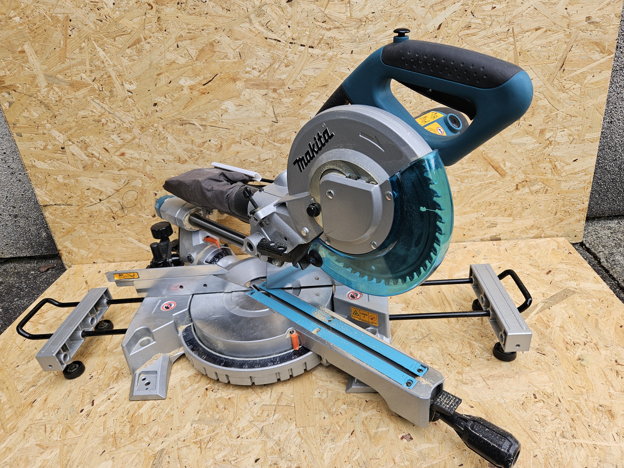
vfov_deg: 58.9
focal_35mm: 23
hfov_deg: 73.9
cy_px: 234
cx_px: 312
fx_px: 415
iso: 40
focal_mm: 5.4
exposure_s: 1/100
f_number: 1.8
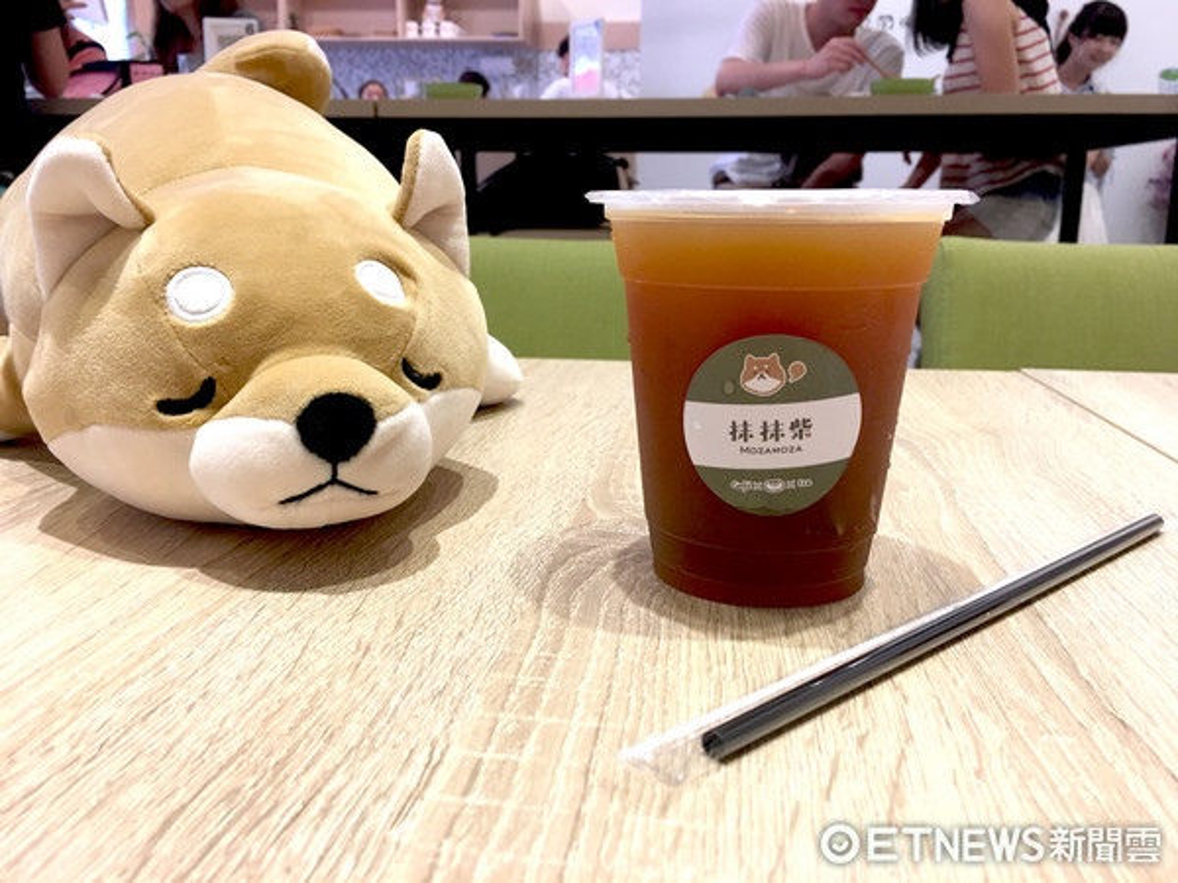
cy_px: 442
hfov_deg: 61.7
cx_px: 589
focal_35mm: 29
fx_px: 987
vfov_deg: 48.2
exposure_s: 1/30
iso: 40
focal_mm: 4.15
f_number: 2.2
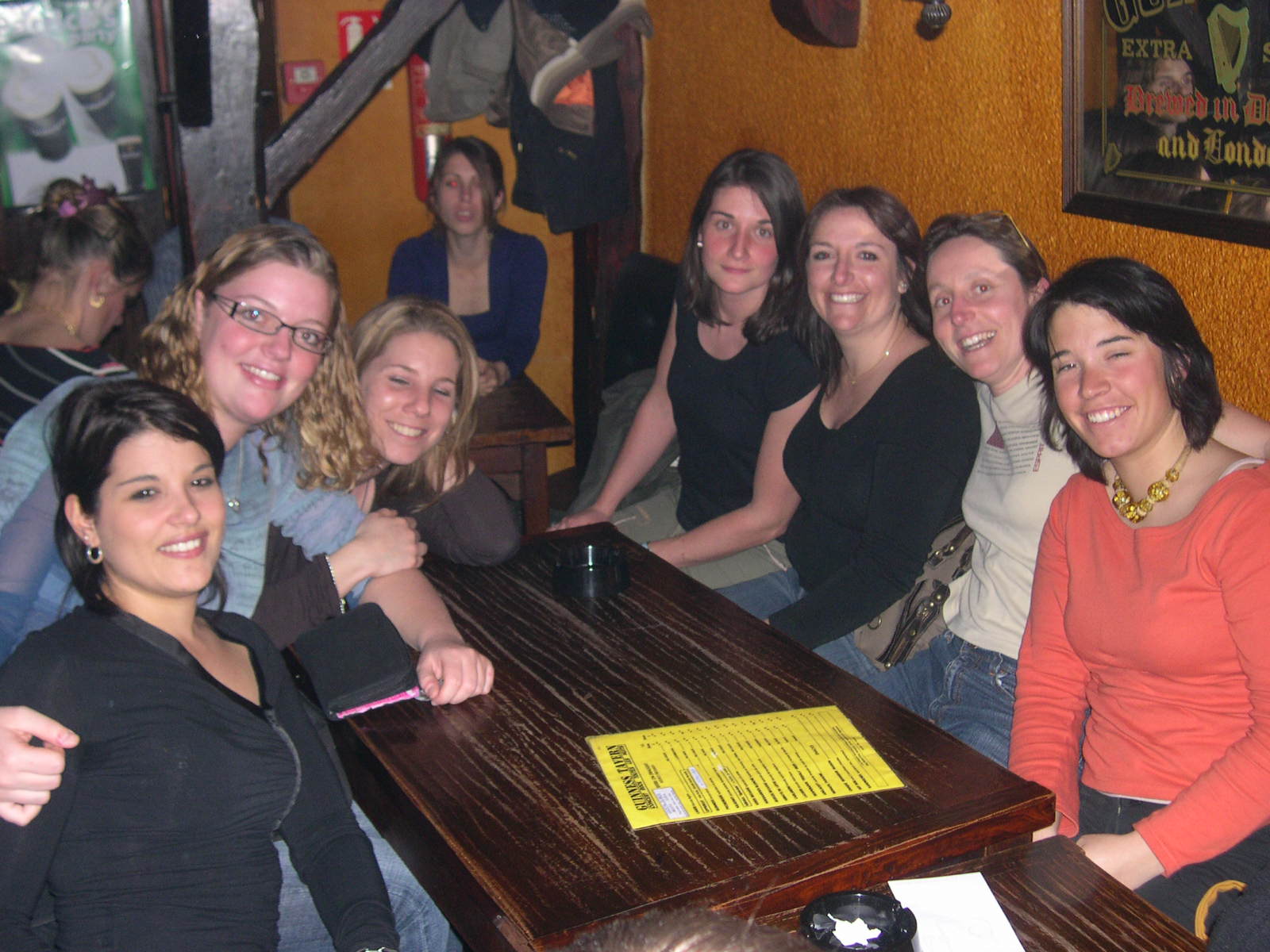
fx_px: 1541
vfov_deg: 34.3
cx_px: 635
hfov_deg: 44.8
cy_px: 476
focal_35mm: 42
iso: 222
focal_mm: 9
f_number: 2.9
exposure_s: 1/60
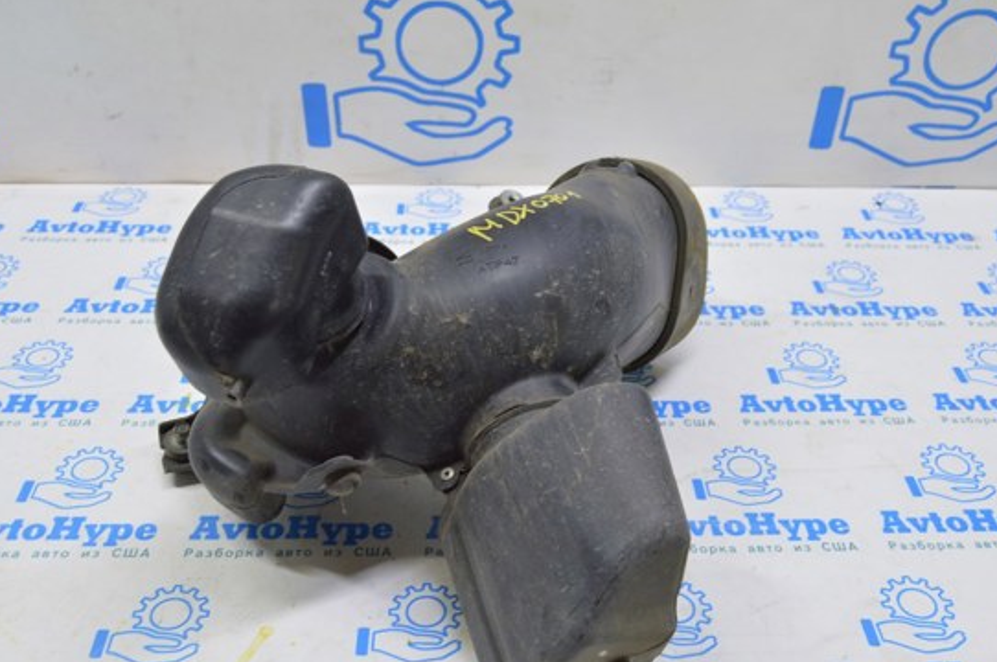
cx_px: 515
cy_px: 380
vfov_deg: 34.1
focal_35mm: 39
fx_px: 1079
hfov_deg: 49.6
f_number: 5.6
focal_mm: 22
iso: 400
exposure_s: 1/20
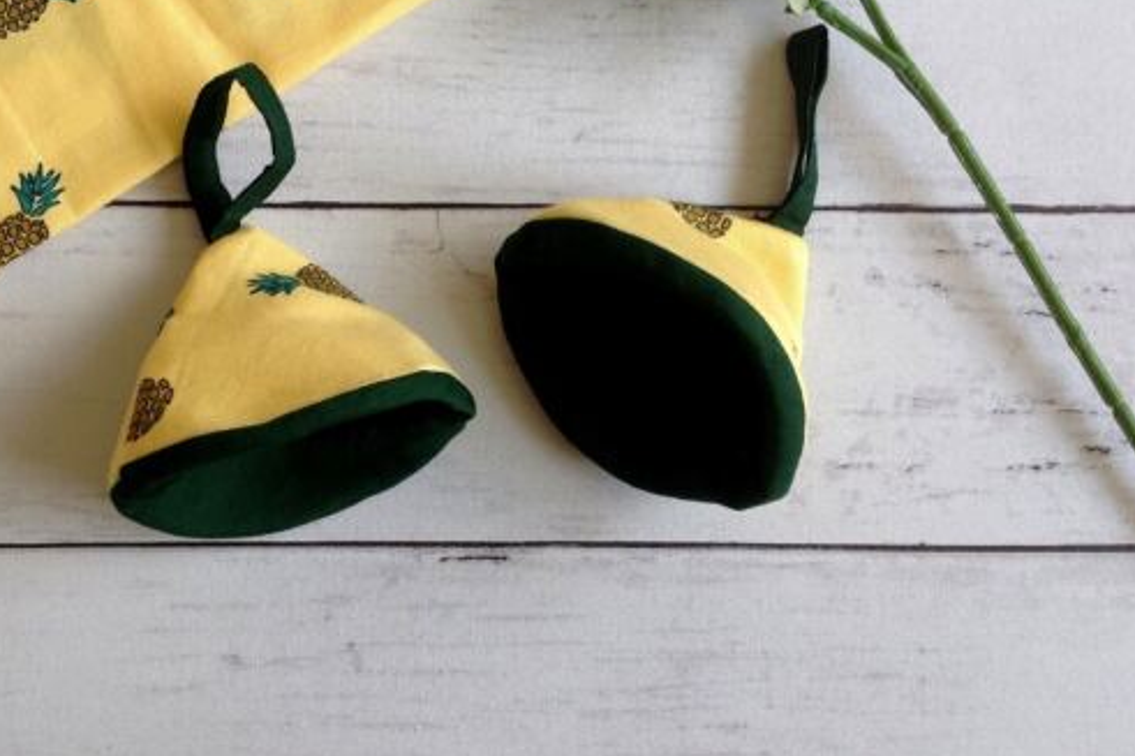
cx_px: 399
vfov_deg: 26.8
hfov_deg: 39.2
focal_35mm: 50
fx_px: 1576
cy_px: 257
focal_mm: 4.28
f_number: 2.4
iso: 50
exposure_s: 1/122
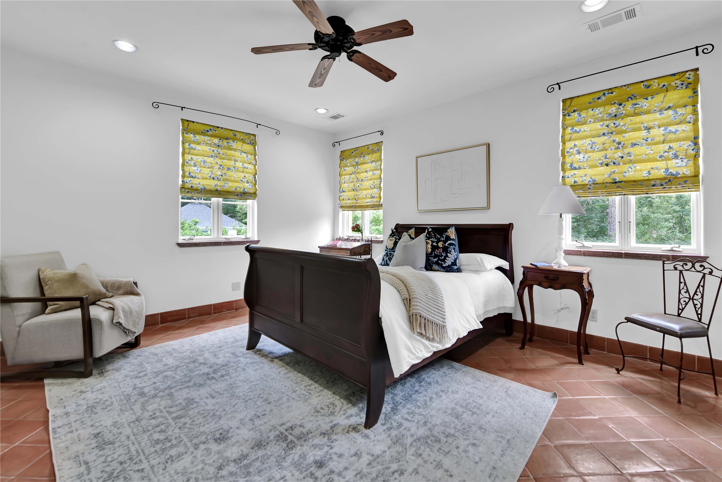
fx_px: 301
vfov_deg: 77.3
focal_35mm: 15
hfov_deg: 100.4
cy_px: 241
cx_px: 361
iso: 100
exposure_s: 1/10
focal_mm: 15
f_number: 8
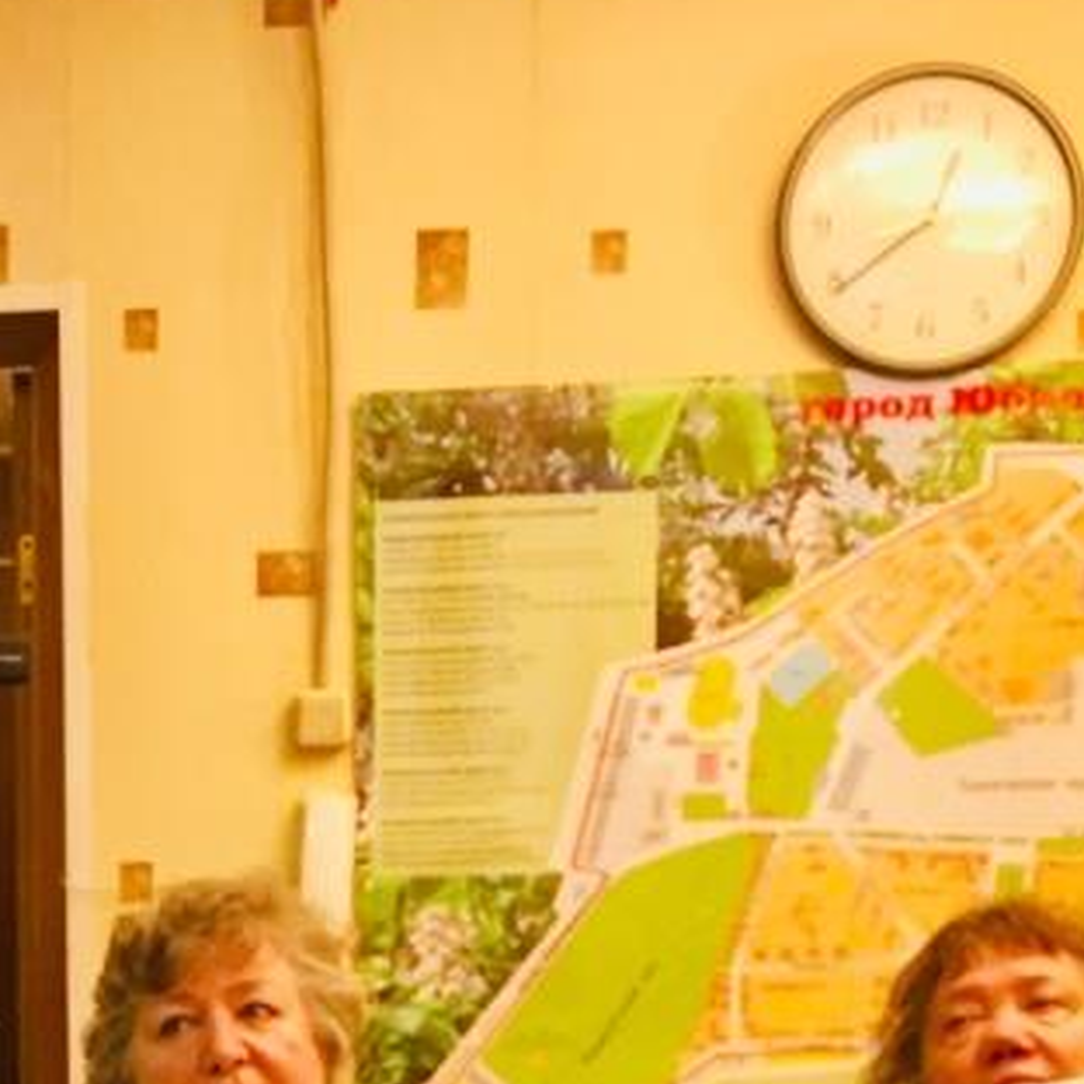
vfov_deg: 19.2
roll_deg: -0.1
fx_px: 2976
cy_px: 1393
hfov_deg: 20.1
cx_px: 49
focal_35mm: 84
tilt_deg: -4.1
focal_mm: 4.15
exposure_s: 1/33
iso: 64
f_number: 2.2
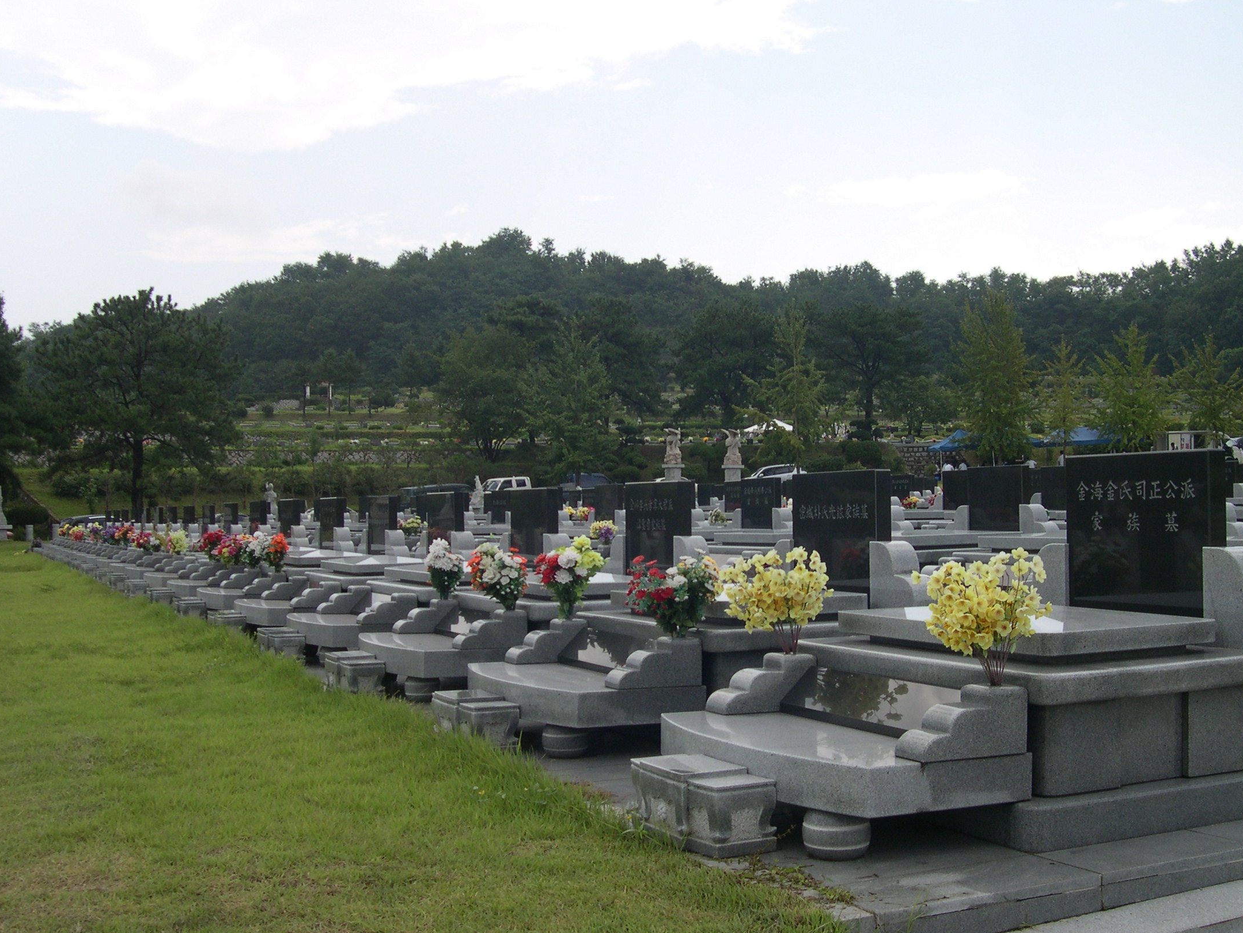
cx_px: 642
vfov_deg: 36.0
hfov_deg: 46.8
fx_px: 1436
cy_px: 481
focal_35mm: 40
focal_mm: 8
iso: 100
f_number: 7.6
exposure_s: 1/145
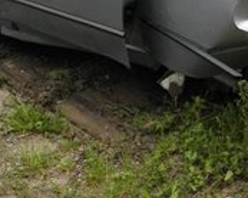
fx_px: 579
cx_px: 226
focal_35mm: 79
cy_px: -32
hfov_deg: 23.5
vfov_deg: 18.5
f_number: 3.5
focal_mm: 5
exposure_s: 1/50
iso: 100
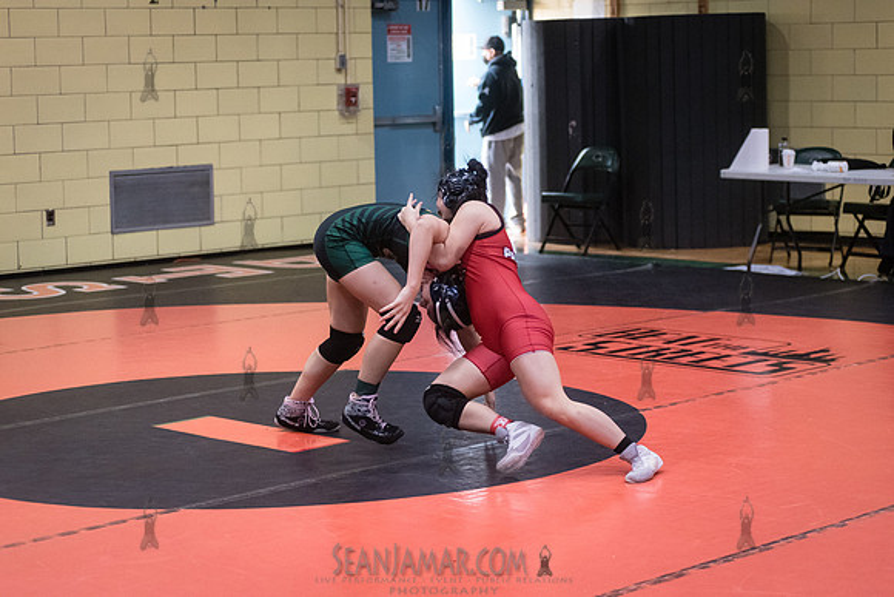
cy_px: 298
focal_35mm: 80
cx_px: 447
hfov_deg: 25.4
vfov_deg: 17.1
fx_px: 1987
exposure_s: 1/640
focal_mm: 80
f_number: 3.5
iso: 8000
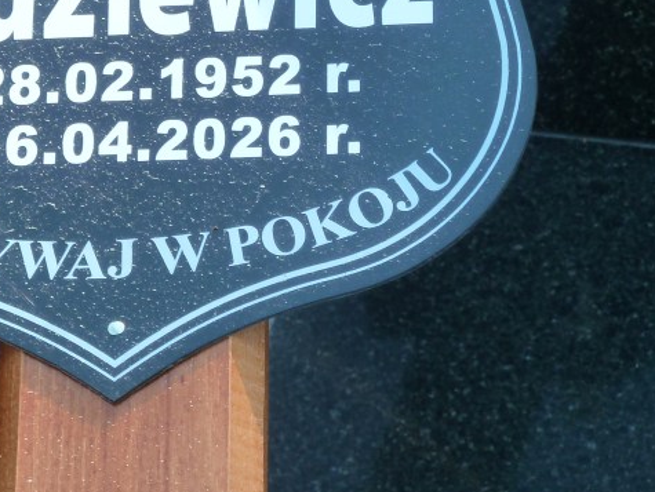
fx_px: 4242
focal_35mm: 224
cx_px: 200
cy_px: 28
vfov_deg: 6.6
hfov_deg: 8.8
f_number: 4.3
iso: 125
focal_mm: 17
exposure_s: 1/50
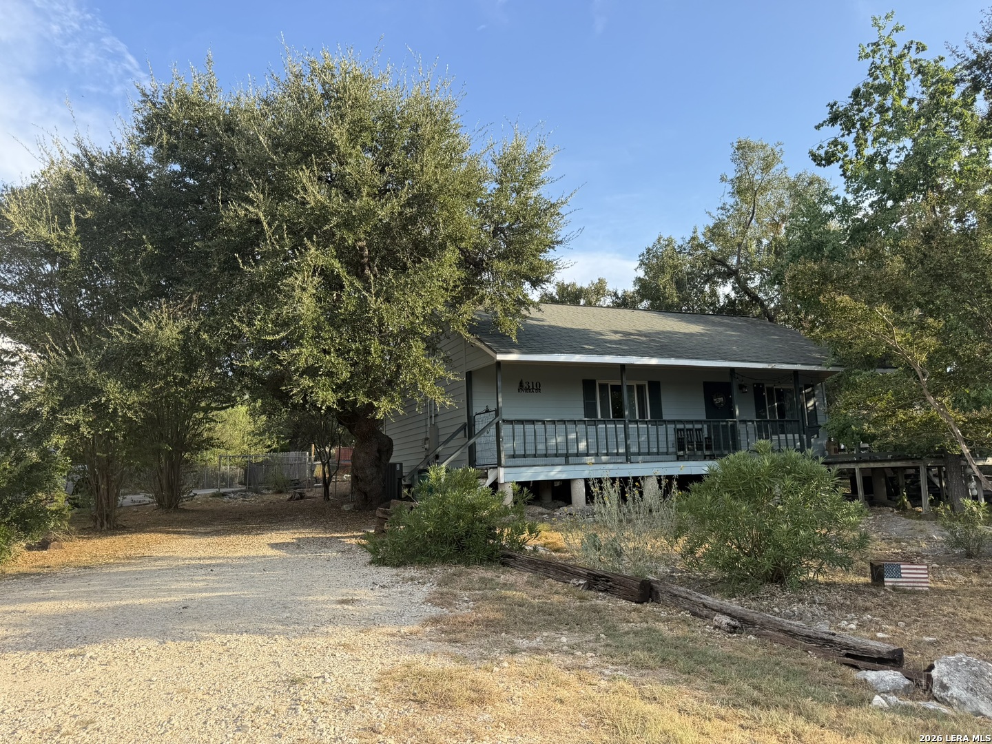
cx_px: 496
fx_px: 688
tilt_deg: +8.6
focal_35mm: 24
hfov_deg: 71.6
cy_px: 372
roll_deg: +2.8
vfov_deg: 56.8
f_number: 1.78
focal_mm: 6.76
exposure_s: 1/1337
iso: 80
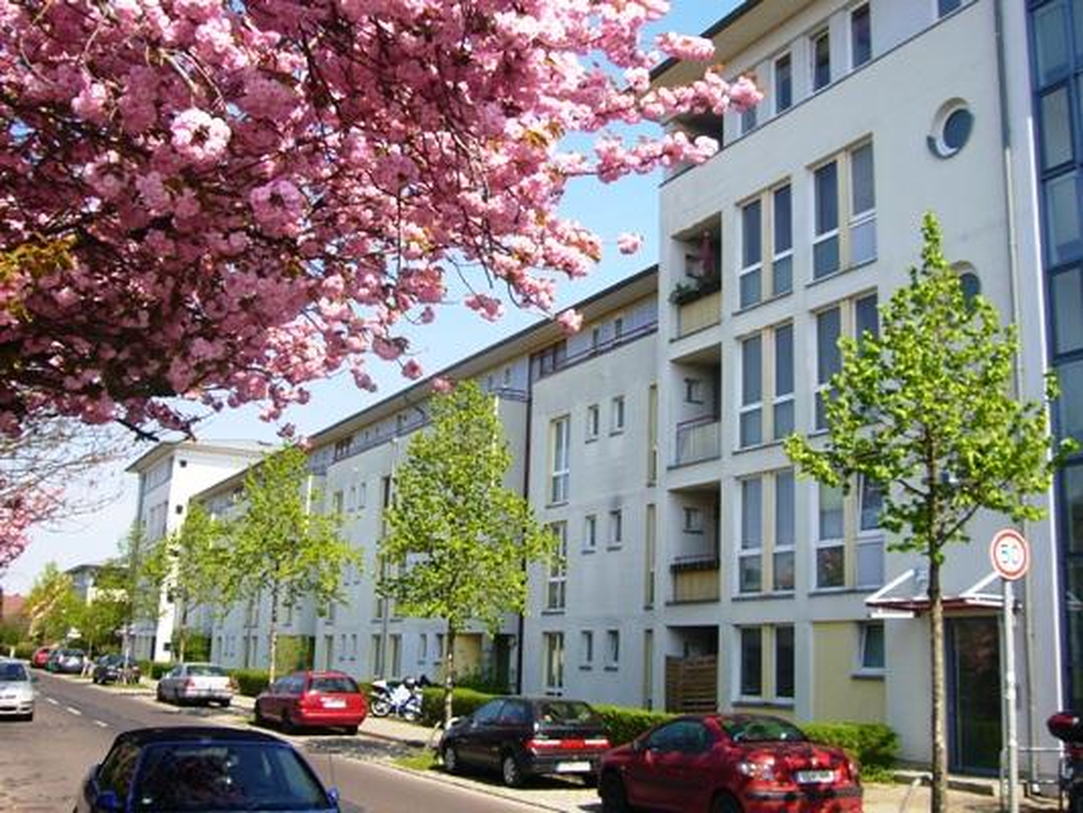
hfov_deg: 47.9
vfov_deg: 36.8
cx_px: 542
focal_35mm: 39
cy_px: 406
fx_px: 1220
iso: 80
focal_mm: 4.6
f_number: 5.6
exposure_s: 1/200
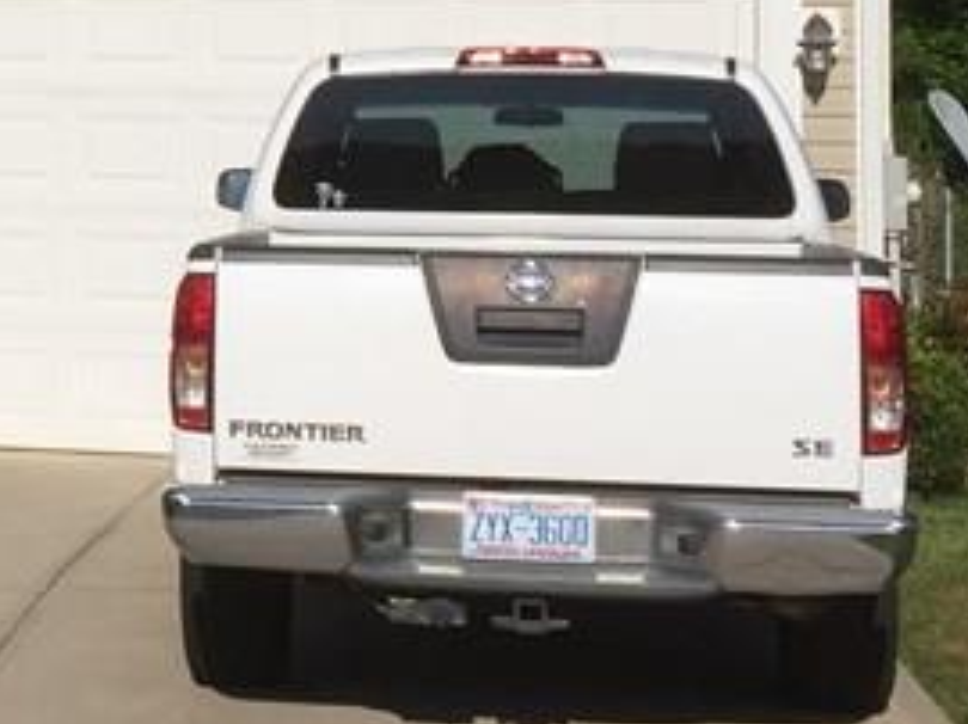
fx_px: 3073
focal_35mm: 110
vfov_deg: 13.2
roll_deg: -2.4
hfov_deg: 17.3
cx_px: -97
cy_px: -68
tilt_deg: +4.5
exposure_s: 1/5650
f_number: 2.2
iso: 32
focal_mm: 4.15
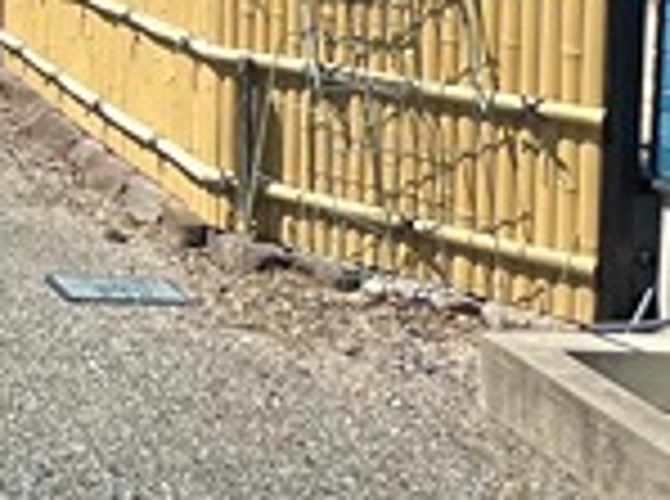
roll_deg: +0.2
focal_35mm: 70
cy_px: -144
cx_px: -463
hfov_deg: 21.1
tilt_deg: -6.1
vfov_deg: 19.4
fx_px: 1352
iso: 32
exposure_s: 1/1468
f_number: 1.8
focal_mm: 1.57
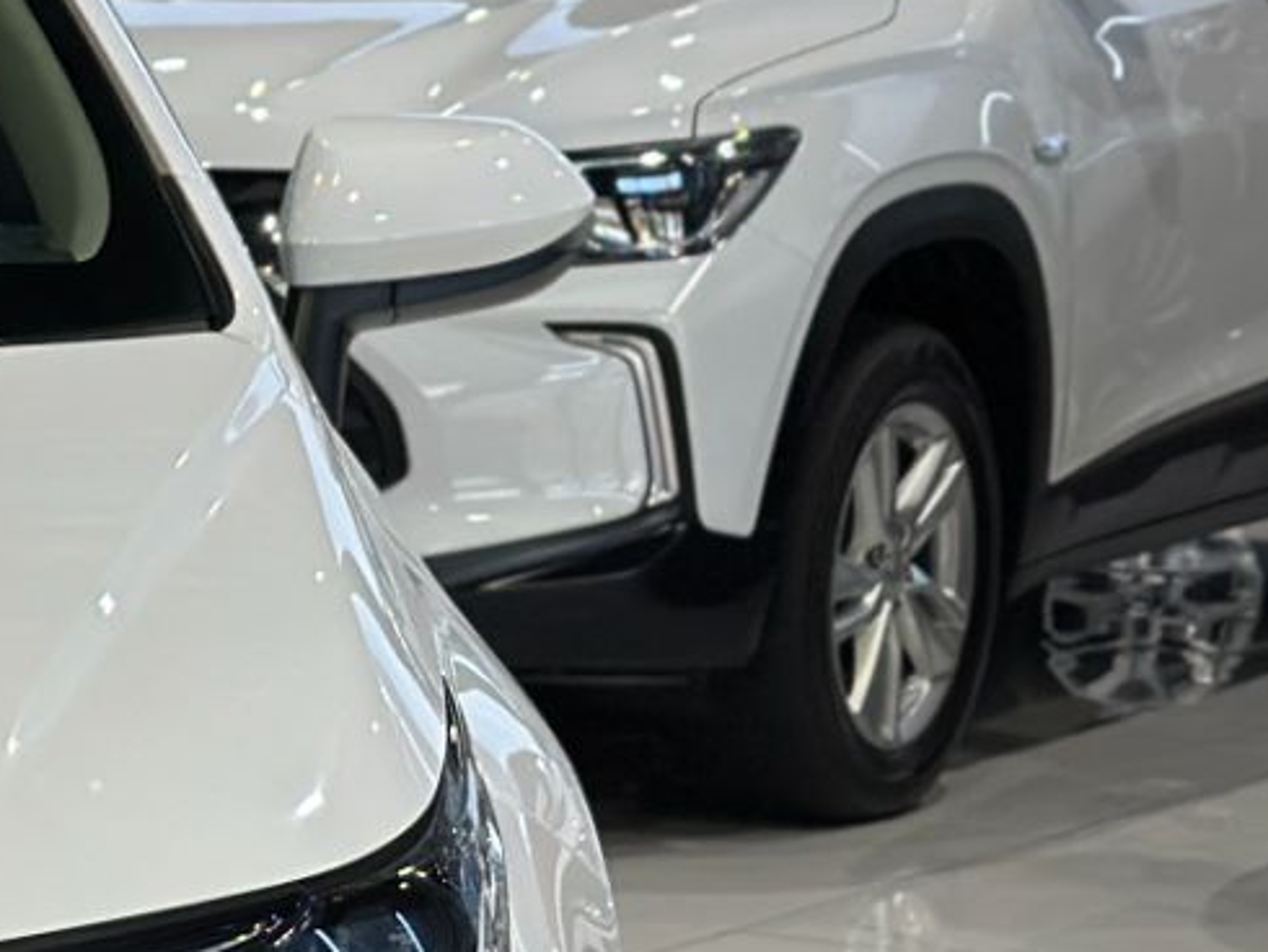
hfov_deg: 10.1
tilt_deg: -9.3
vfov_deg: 7.9
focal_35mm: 188
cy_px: 882
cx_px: -846
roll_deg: +0.0
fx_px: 6890
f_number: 1.78
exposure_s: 1/167
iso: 100
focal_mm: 6.86
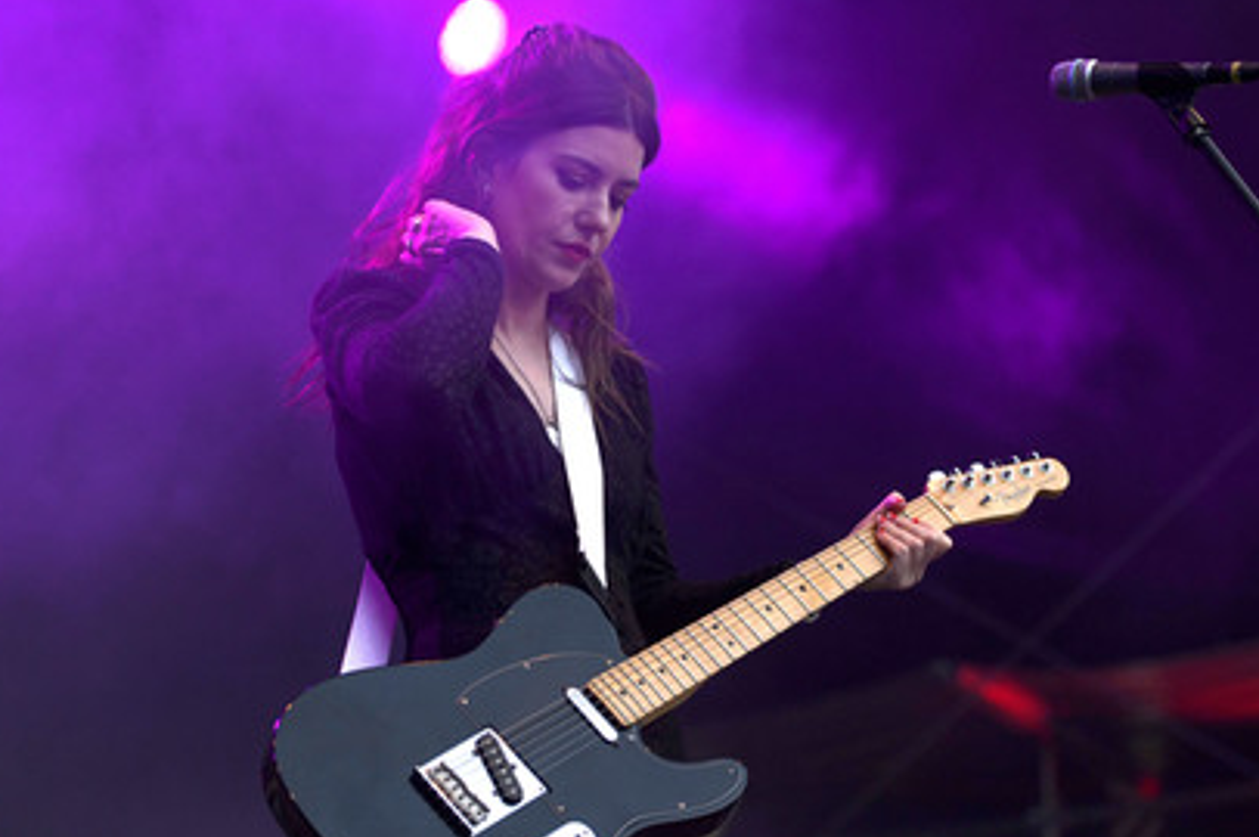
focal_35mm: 91
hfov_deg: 22.4
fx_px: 3180
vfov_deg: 15.0
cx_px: 653
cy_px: 450
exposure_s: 1/320
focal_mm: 82
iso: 1250
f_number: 3.5
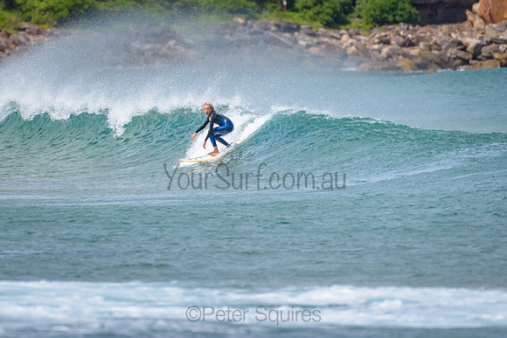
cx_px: 196
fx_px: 8630
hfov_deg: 3.4
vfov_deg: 2.2
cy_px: 139
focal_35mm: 613
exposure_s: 1/2000
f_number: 5.6
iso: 250
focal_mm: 500
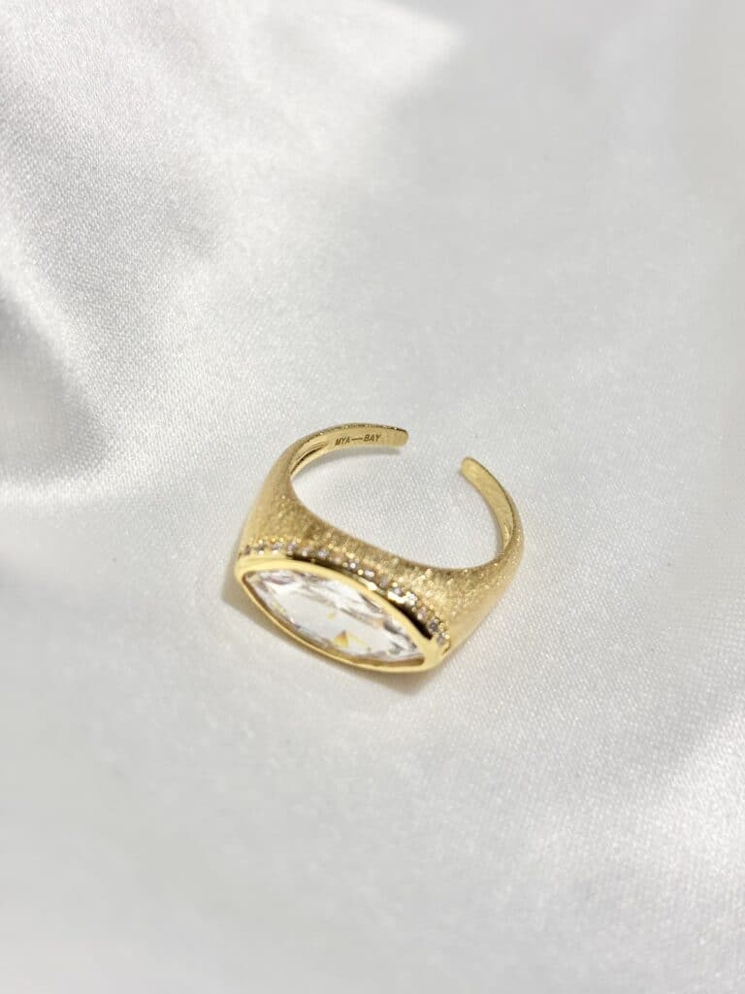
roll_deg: +9.9
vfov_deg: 36.8
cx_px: 372
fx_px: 1492
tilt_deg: -34.8
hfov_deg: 28.0
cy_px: 497
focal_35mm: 52
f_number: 1.6
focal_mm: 5.96
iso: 32
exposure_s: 1/432
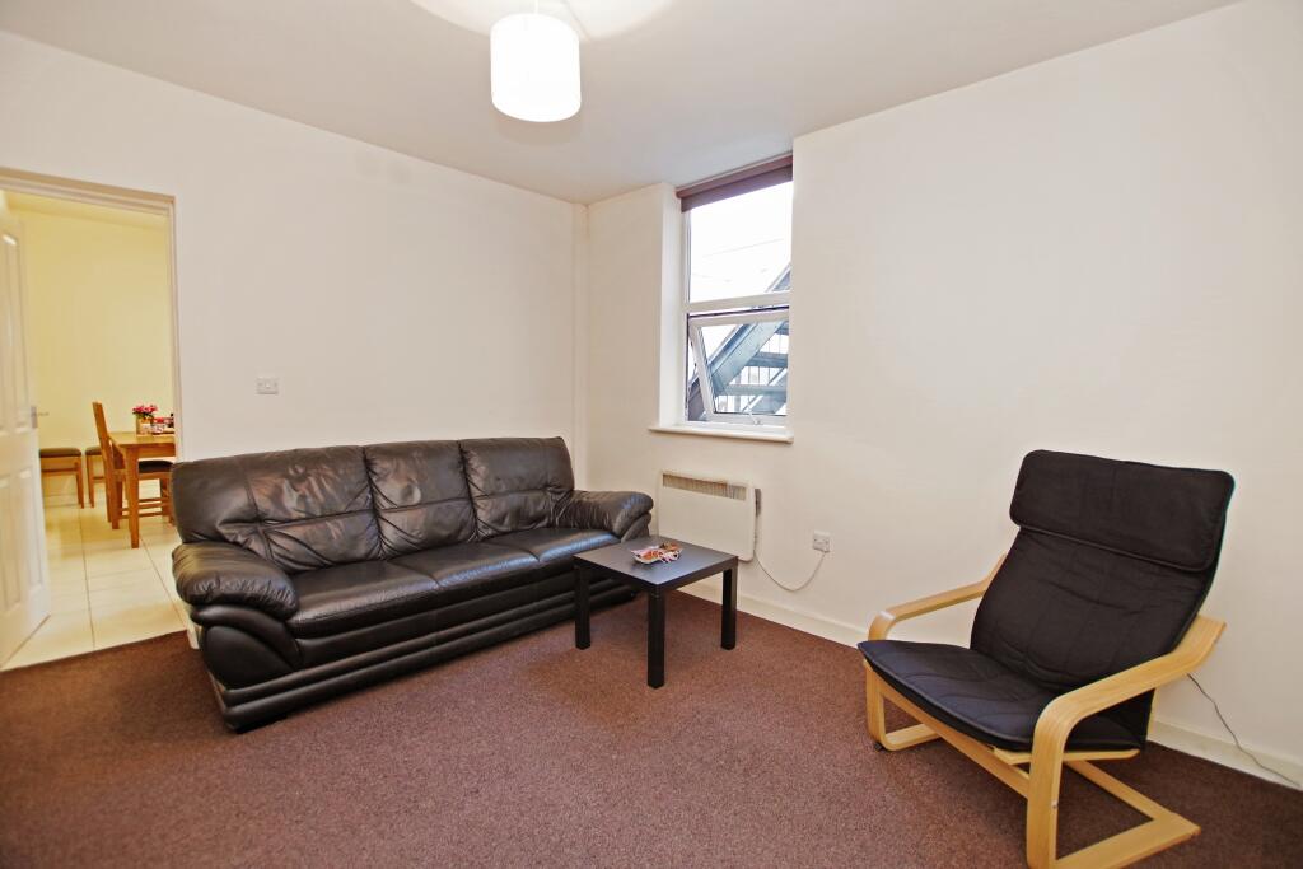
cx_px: 652
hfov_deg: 100.4
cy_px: 434
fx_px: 543
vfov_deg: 77.3
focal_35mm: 15
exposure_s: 1/30
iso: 800
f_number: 3.5
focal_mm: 10
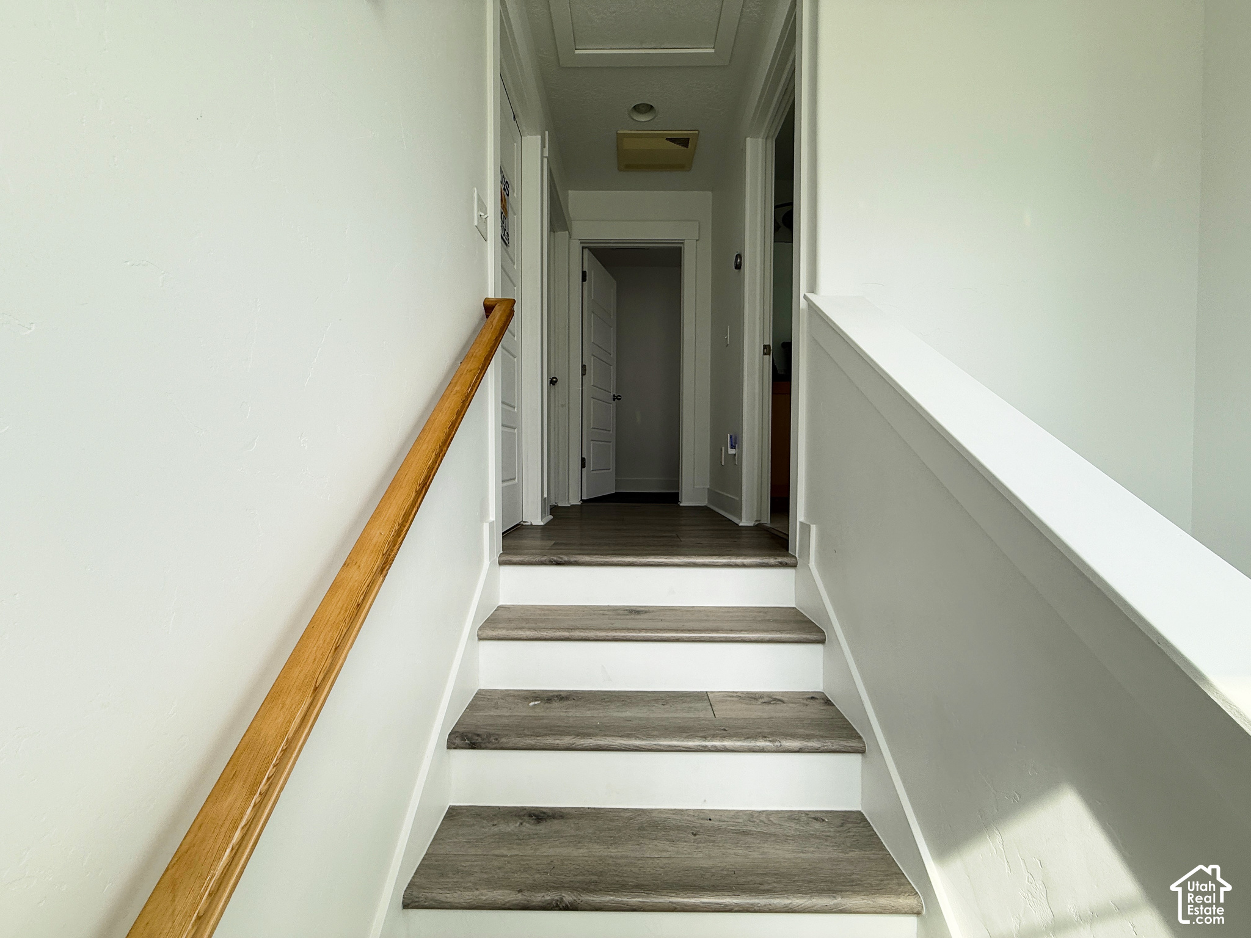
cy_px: 469
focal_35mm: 14
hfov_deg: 102.1
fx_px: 506
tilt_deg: -0.1
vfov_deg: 85.7
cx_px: 626
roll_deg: -0.3
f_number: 2.2
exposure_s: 1/243
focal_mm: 2.22
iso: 50
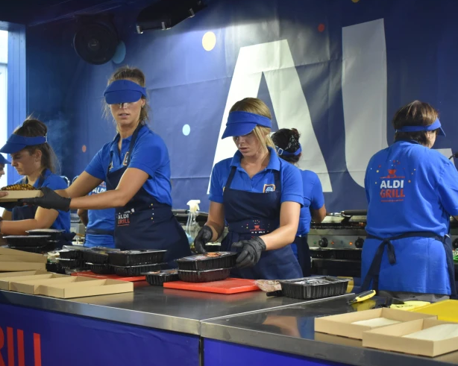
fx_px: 745
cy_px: 181
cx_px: 213
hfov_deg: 34.1
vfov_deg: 27.6
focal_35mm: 55
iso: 1100
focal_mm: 32
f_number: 4.5
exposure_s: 1/125
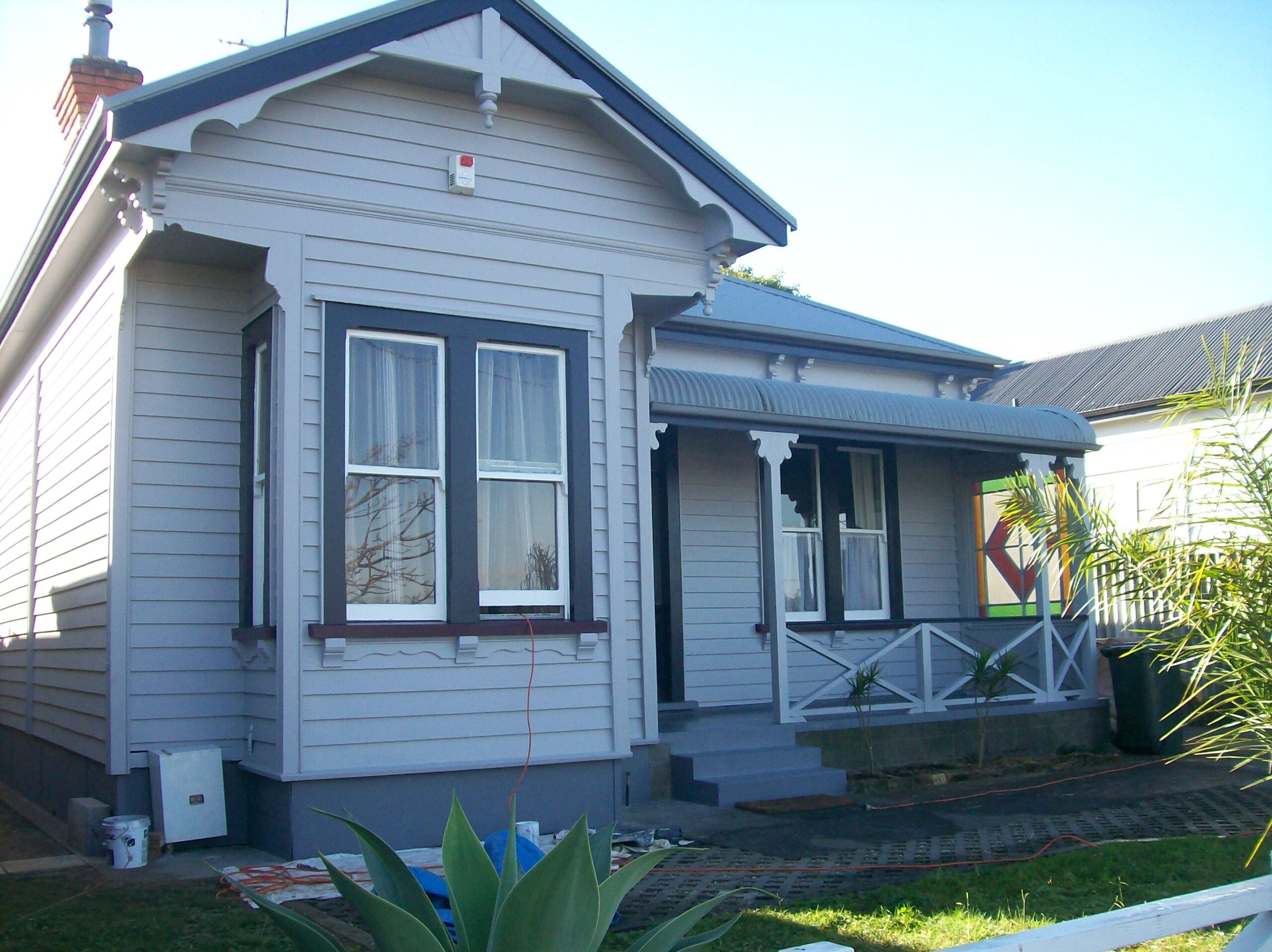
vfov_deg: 39.6
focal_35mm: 36
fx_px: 1322
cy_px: 476
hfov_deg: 51.4
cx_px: 636
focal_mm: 6
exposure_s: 1/332
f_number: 2.7
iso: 80
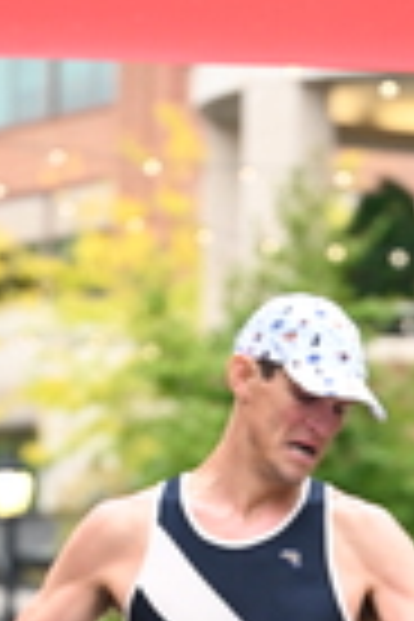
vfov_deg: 7.1
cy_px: 792
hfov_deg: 4.8
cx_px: 295
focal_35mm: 288
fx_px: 4968
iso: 1600
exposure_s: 1/800
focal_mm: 72
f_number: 2.8
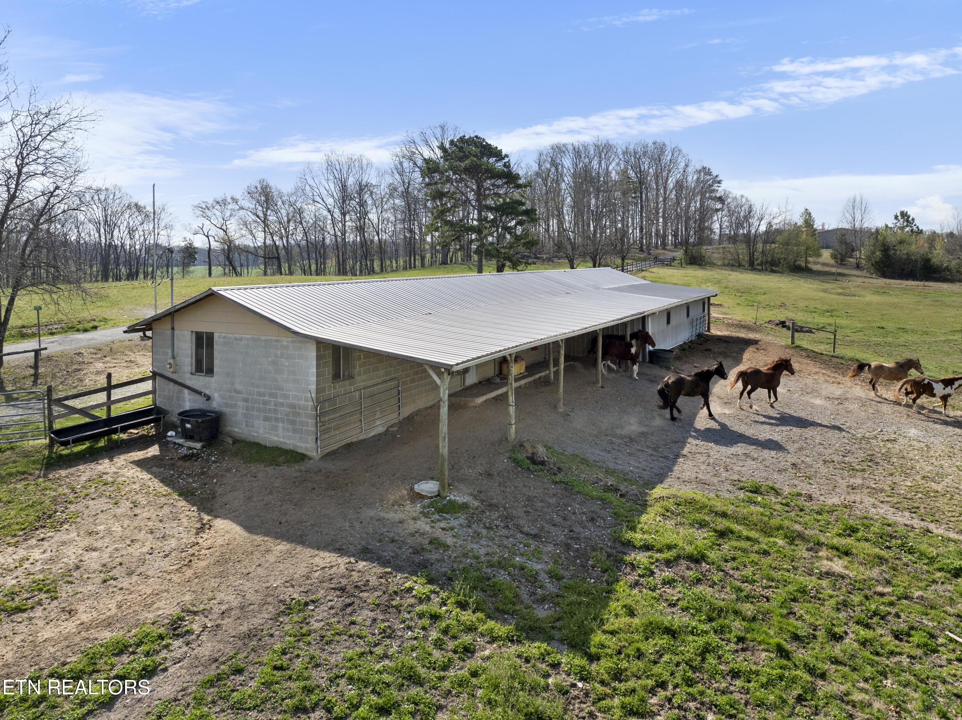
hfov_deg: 71.6
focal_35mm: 24
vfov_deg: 56.8
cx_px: 481
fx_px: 667
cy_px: 360
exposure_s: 1/320
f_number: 2.8
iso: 250
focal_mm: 12.29
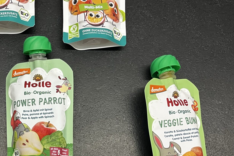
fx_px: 364
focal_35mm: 56
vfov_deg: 23.6
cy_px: 140
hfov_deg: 34.8
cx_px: 55
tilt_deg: -81.0
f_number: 1.6
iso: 64
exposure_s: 1/50
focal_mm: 5.1
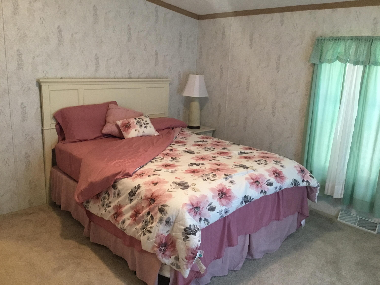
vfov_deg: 45.4
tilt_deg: -13.0
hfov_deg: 58.4
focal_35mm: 31
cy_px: 142
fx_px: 340
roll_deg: -1.2
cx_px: 190
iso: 160
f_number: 2.4
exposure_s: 1/30
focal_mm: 3.3
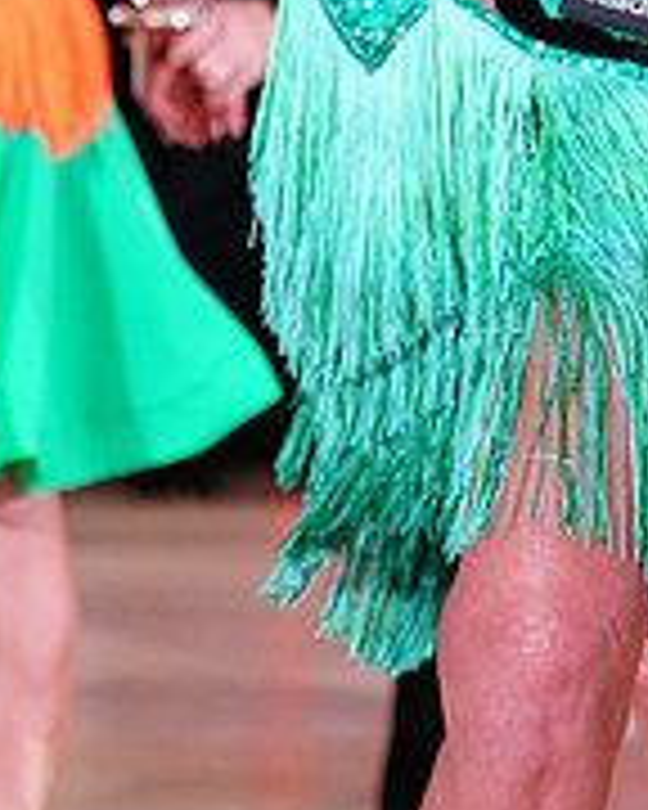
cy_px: -351
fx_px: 5082
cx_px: 812
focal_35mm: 212
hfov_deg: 7.2
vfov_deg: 8.9
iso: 2500
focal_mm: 70
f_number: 2.8
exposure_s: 1/320
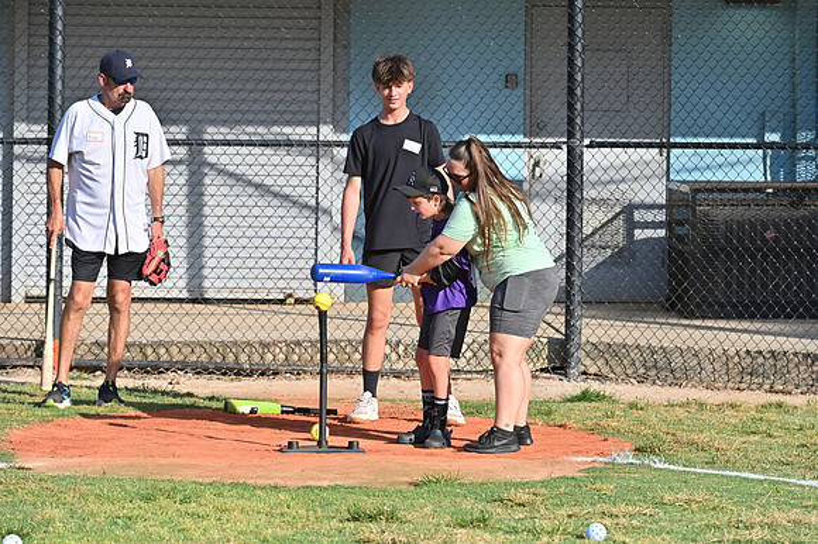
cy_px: 272
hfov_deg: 12.5
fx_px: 3747
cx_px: 409
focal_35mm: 165
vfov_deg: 8.3
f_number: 6.3
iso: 1250
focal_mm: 165
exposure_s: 1/8000
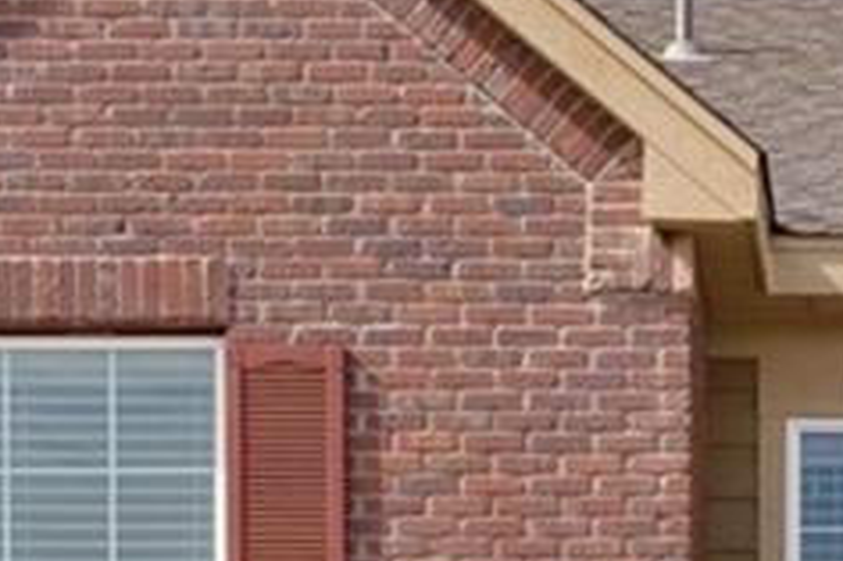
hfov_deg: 8.1
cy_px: 1029
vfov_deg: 5.4
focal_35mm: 251
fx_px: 5873
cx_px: 1007
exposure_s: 1/1000
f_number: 9
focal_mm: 37
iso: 400
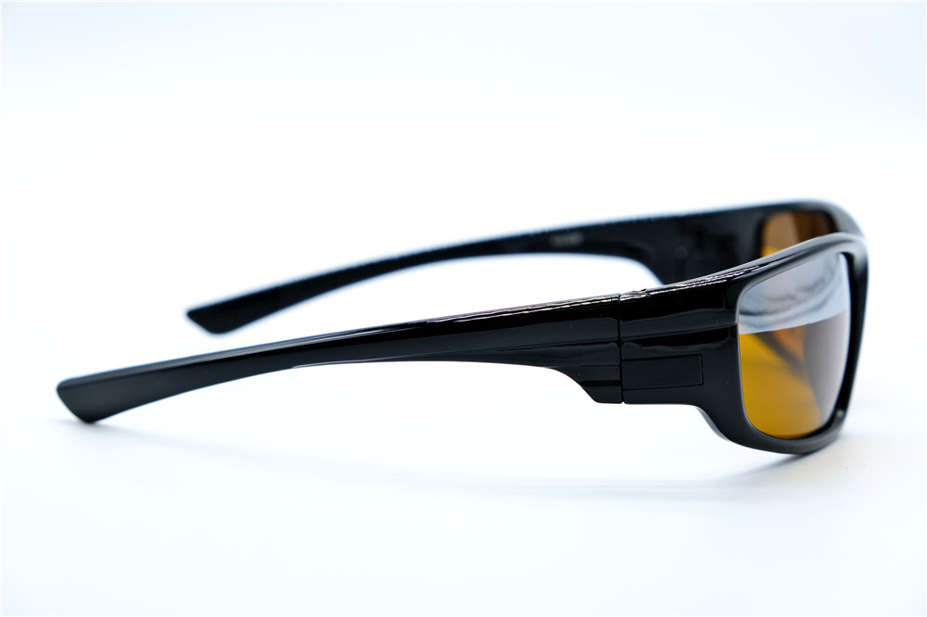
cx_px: 464
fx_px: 1956
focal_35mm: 76
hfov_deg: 26.7
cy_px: 308
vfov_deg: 17.9
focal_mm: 50.5
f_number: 5.6
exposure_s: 1/220
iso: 320
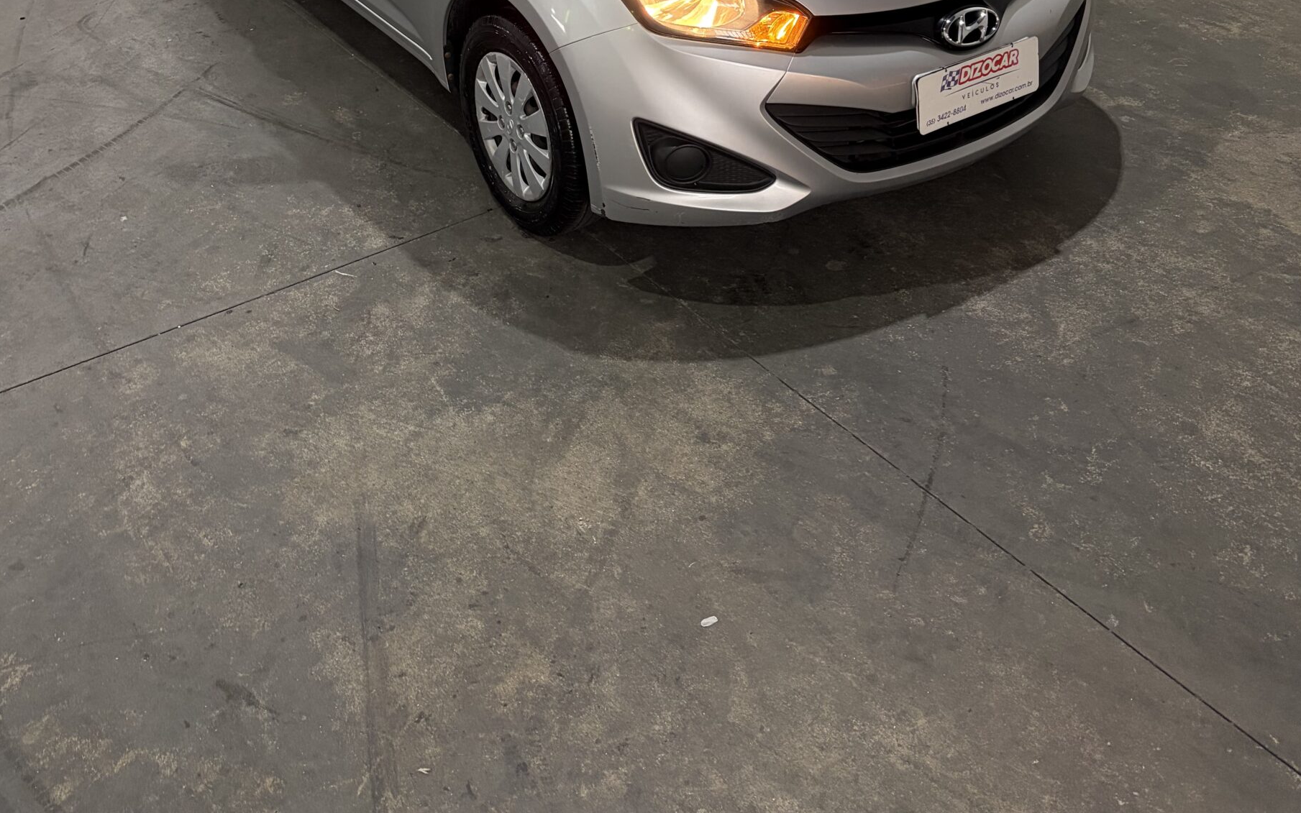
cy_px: -4
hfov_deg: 50.4
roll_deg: +2.8
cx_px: 631
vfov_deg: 30.4
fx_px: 1383
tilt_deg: -21.5
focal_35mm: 39
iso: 200
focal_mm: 5.96
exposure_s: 1/60
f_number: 1.6
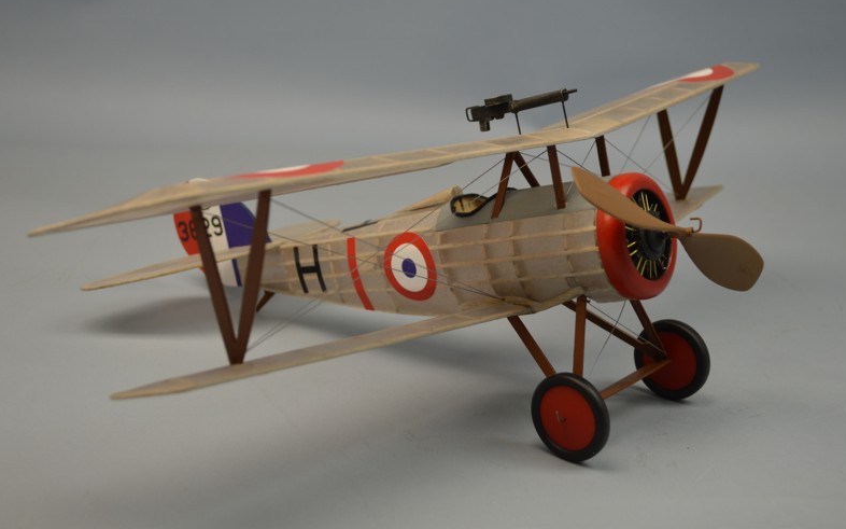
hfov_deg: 36.3
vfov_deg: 23.1
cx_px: 429
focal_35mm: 56
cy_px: 255
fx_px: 1291
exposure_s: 1/125
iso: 280
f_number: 5.6
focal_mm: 36
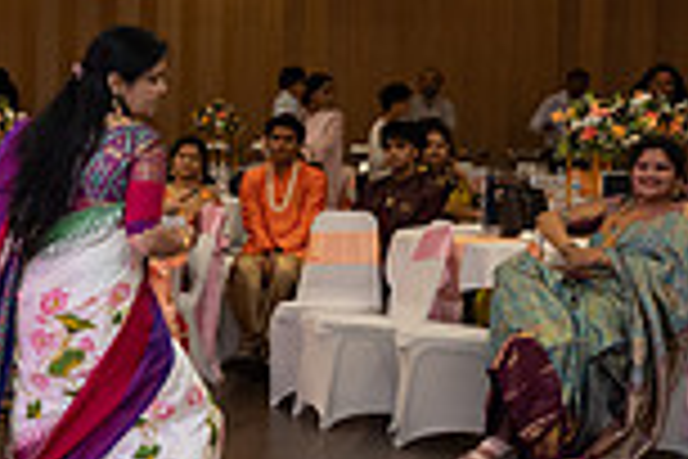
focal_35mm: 112
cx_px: -378
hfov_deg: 16.5
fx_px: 2140
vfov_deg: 12.2
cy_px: 254
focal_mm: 29.5
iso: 1250
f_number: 4
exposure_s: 1/160
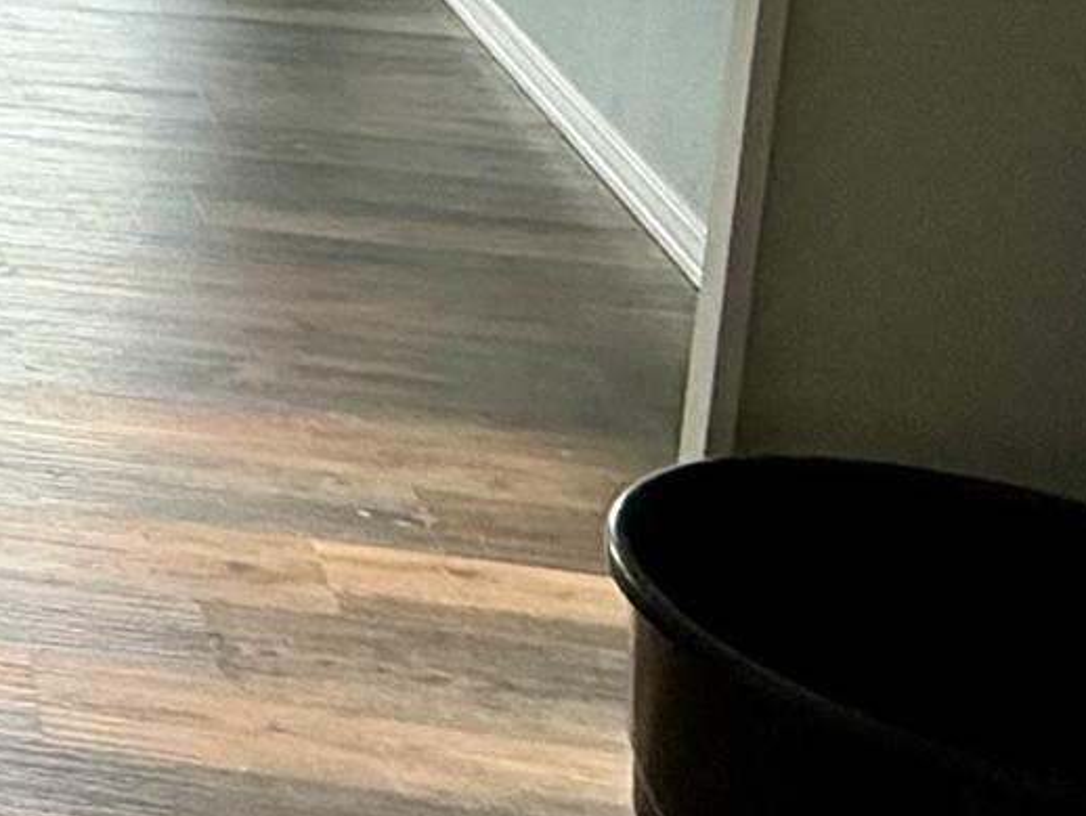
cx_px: -881
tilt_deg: -8.3
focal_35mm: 83
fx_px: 2605
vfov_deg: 16.6
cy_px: -306
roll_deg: -0.6
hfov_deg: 18.4
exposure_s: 1/99
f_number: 2.2
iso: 125
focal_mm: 2.22
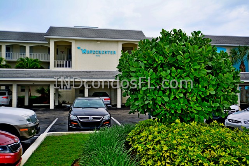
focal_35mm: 36
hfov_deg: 53.1
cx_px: 124
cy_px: 83
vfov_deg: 36.9
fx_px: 249
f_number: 5.6
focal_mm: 24
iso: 100
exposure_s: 1/125
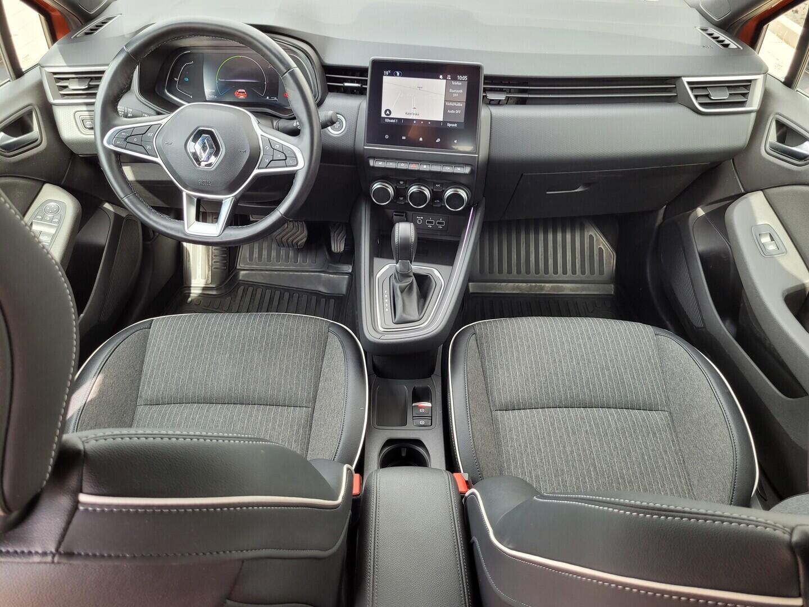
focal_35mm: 26
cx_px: 404
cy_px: 304
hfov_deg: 67.3
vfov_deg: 53.1
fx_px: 608
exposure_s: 1/100
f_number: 1.8
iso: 64
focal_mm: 5.4
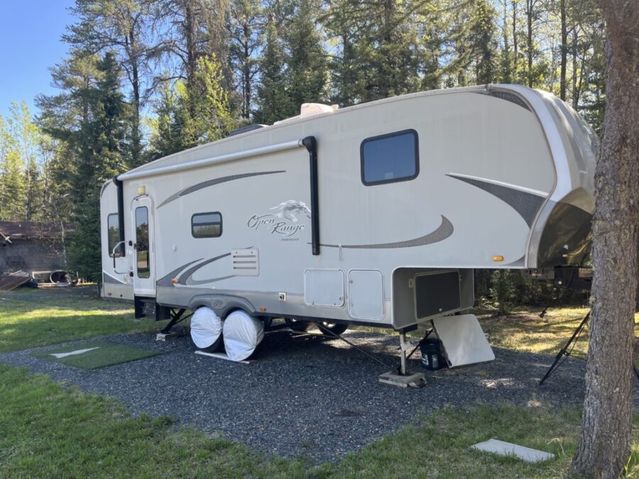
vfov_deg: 53.1
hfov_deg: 67.3
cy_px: 240
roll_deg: +1.7
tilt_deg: -0.1
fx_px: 480
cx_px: 320
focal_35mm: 26
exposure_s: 1/583
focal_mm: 5.1
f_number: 1.6
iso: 50
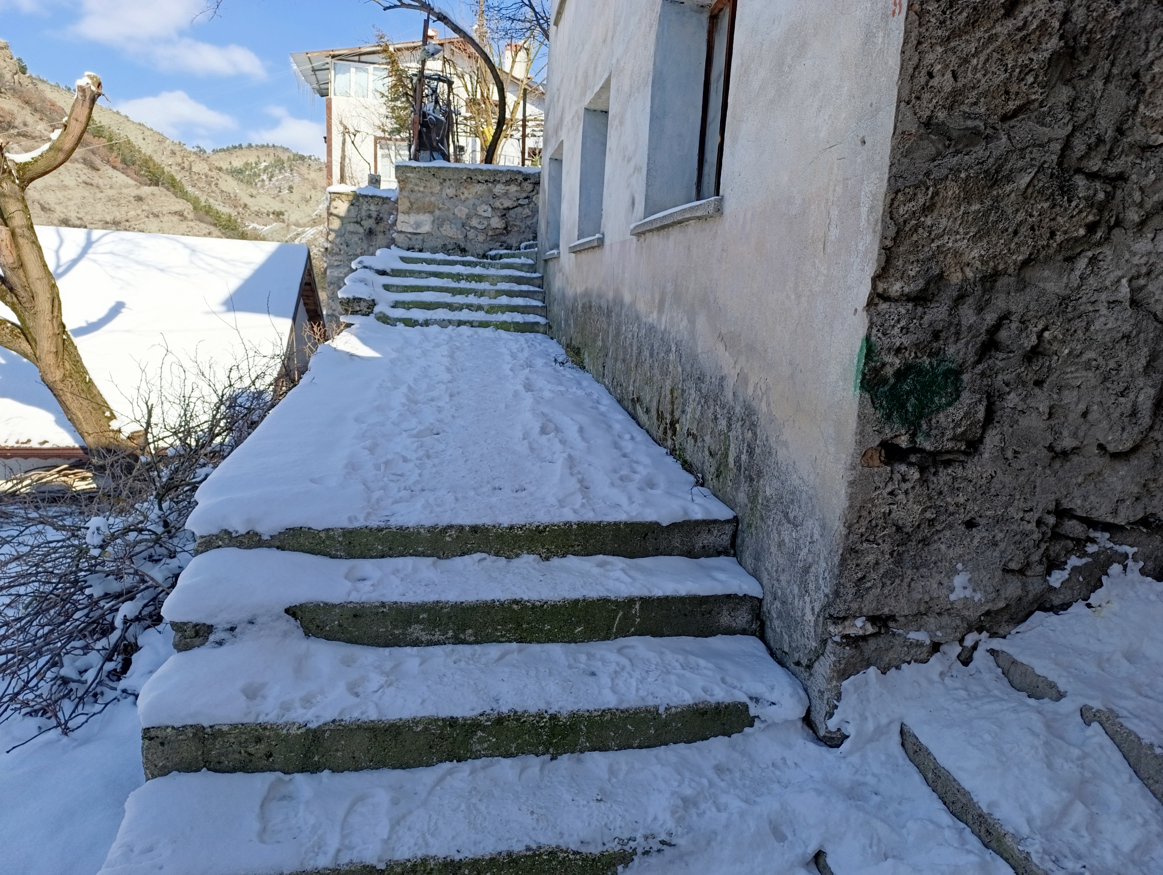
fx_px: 774
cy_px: 438
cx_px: 582
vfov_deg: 59.0
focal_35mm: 23
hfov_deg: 73.8
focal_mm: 6.14
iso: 50
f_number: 1.6
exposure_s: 1/398
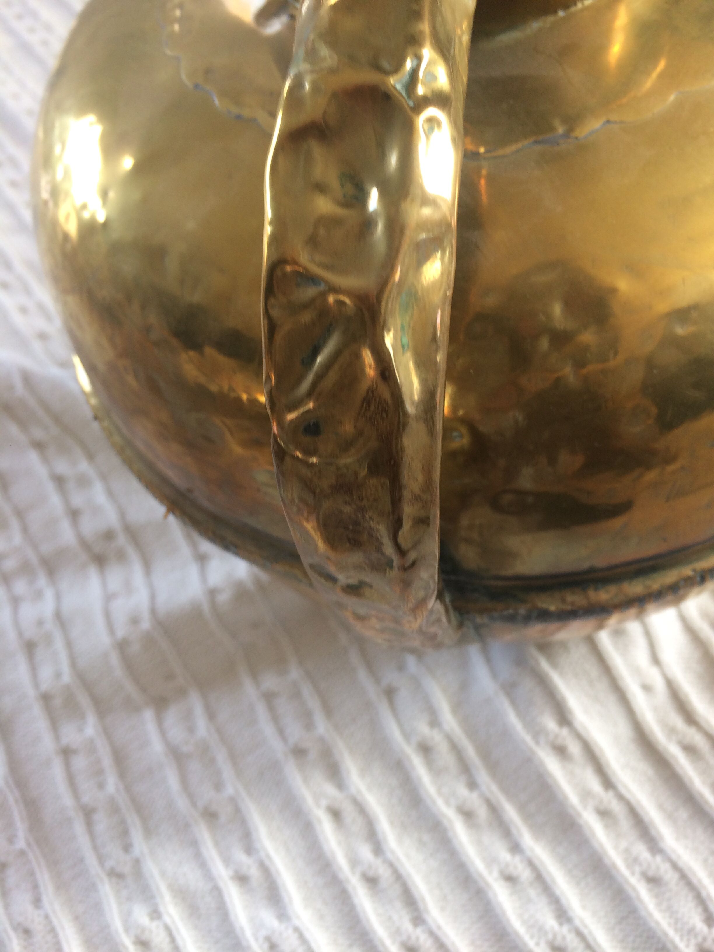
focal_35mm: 29
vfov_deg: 61.7
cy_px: 476
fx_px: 798
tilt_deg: -61.9
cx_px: 357
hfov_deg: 48.2
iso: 64
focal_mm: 4.15
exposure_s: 1/33
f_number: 2.2
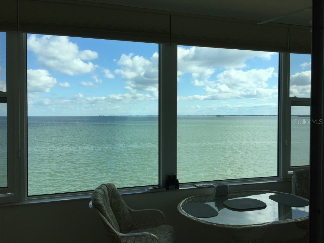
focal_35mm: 29
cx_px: 162
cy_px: 122
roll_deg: +0.3
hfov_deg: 61.7
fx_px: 271
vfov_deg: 48.2
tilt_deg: -1.3
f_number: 2.2
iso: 32
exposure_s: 1/1464
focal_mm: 4.15
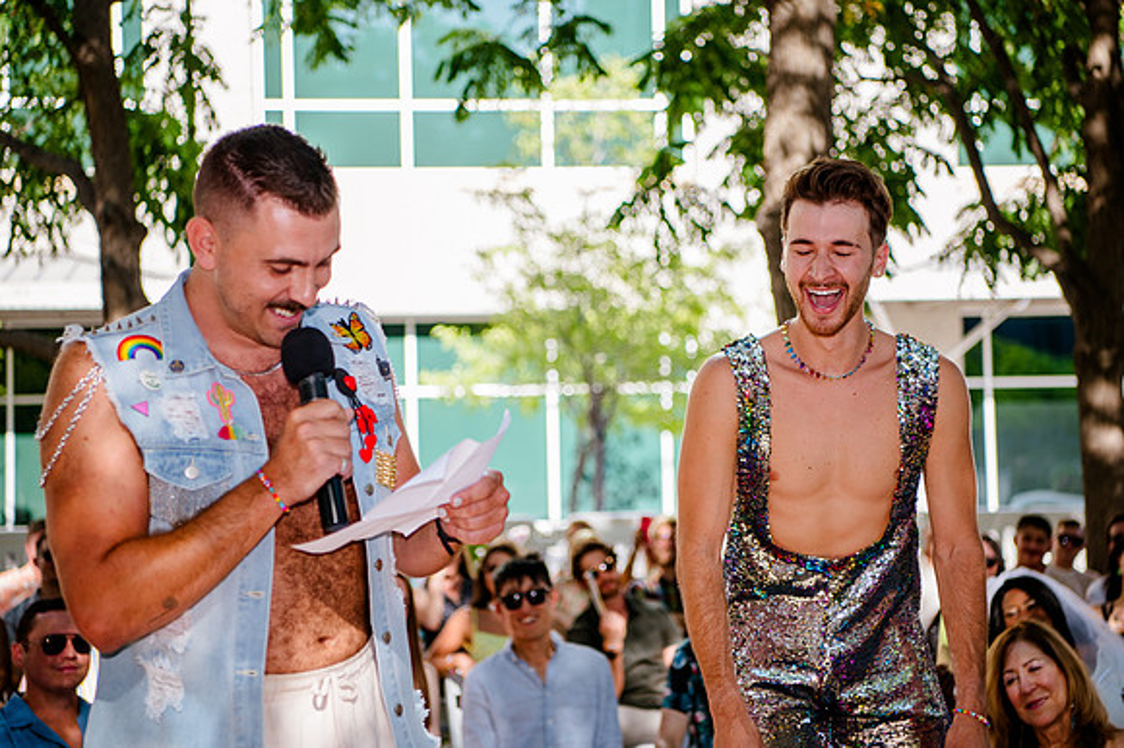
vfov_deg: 19.7
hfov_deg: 29.2
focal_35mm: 69
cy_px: 350
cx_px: 597
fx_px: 2156
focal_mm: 65
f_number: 3.2
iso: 200
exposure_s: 1/500
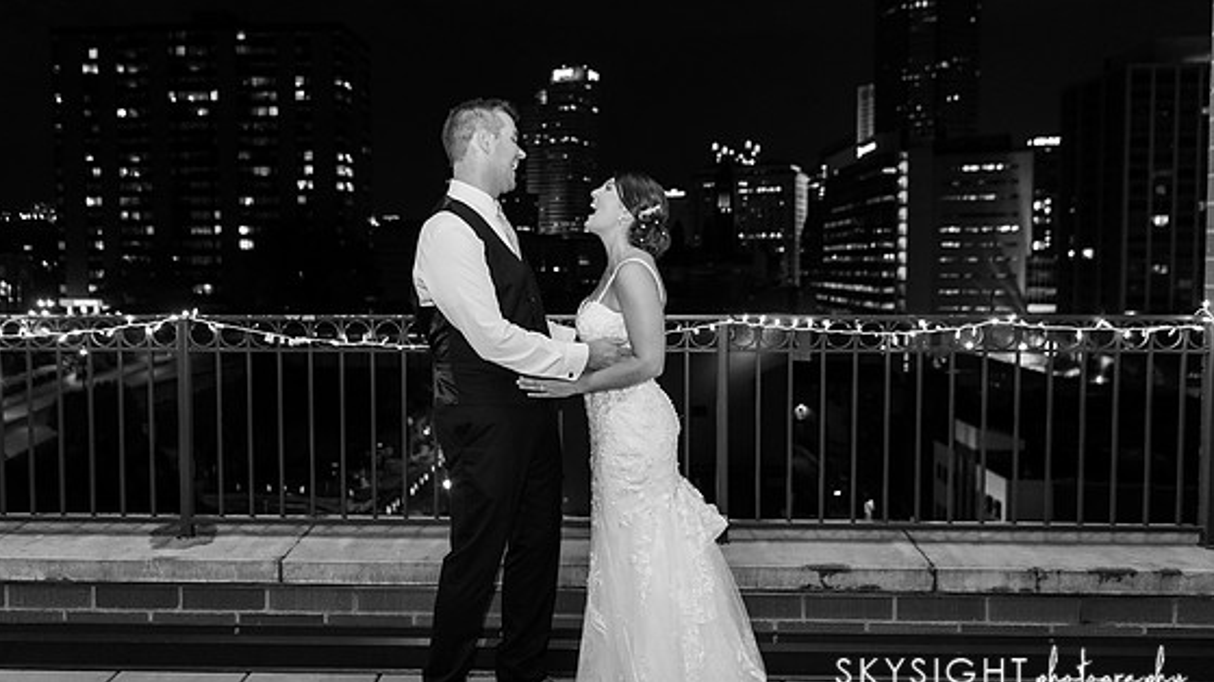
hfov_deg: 69.9
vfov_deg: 42.8
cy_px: 306
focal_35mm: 27
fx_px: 869
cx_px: 586
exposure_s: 1/60
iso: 2000
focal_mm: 24
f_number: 2.8
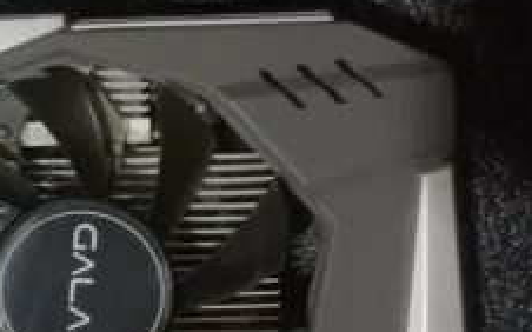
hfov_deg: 23.4
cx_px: -212
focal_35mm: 75
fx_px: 1087
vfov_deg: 17.2
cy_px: 271
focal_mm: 4.6
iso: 800
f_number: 1.8
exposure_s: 1/24
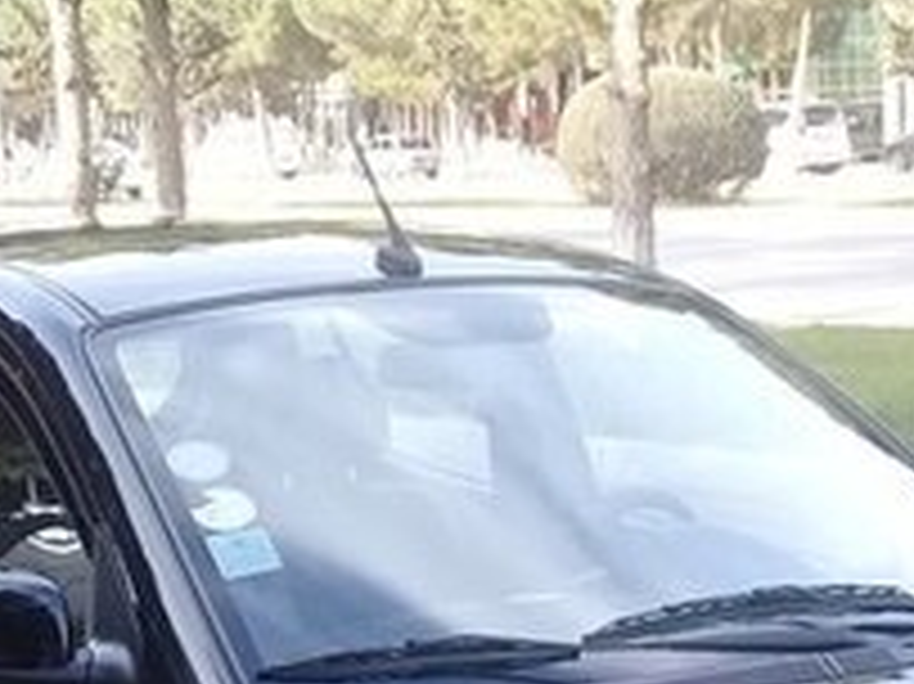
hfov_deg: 19.4
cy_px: 1010
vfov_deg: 13.8
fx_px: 2665
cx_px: 617
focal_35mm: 101
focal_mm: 3.3
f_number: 2.2
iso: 50
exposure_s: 1/114
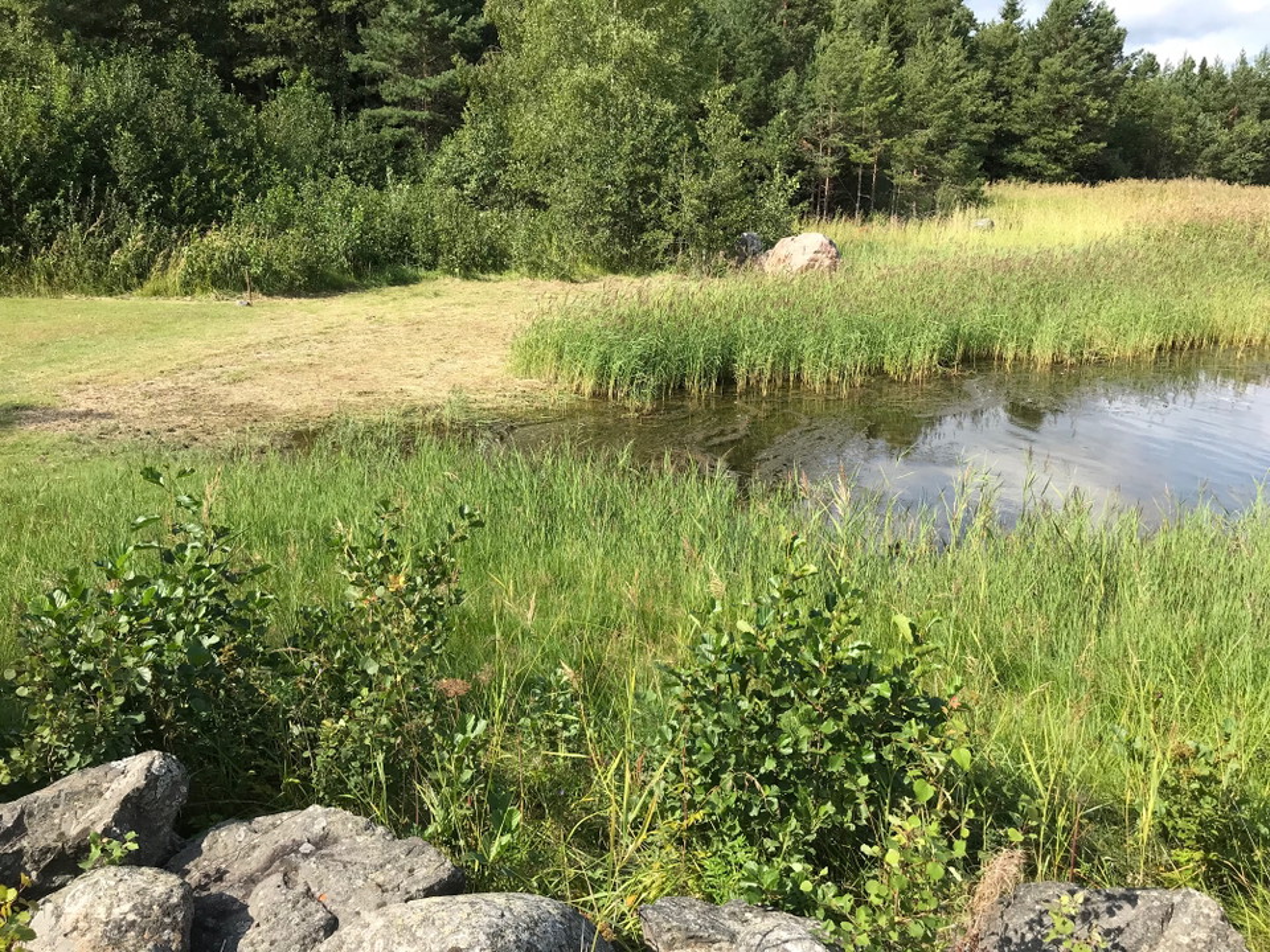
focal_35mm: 28
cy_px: 476
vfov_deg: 49.7
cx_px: 635
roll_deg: +0.2
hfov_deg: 63.4
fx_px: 1027
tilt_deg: -15.1
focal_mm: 3.99
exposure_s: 1/1368
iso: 20
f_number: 1.8
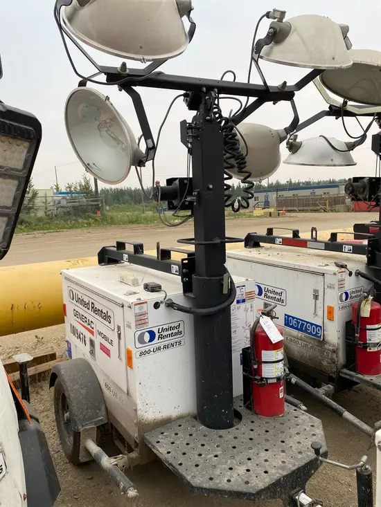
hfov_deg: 53.1
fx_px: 381
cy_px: 254
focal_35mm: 26
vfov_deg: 67.3
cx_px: 190
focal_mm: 4.25
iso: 32
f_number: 1.8
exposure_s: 1/219
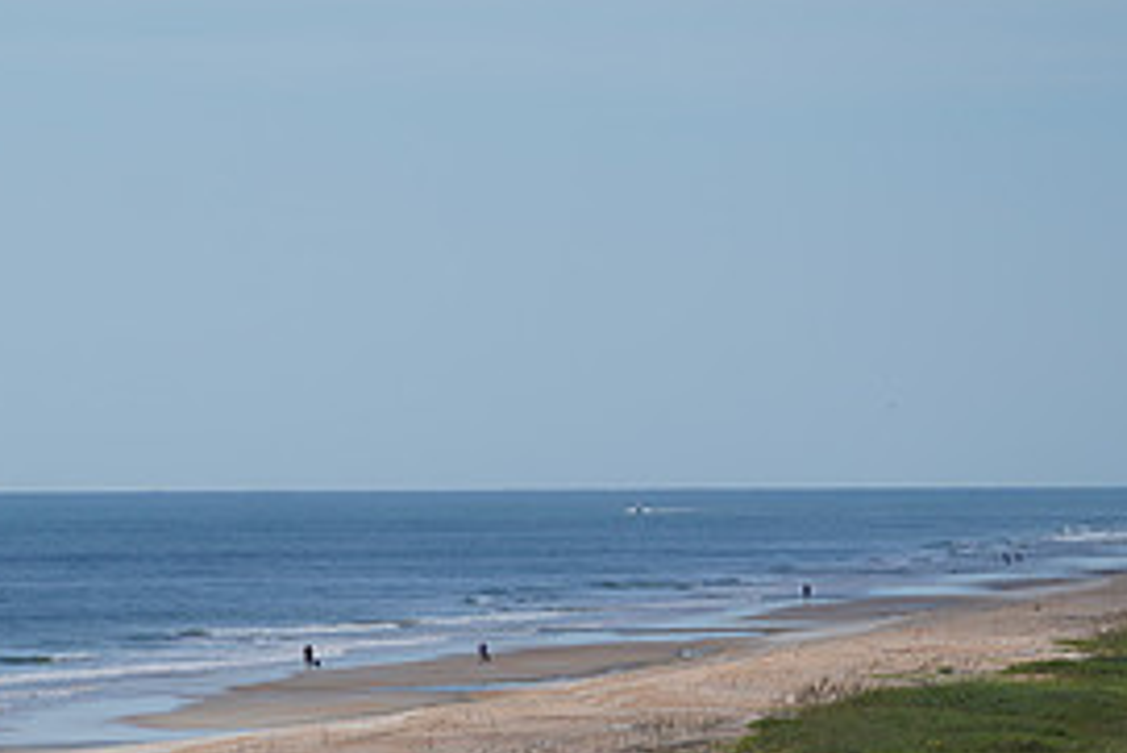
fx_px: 13405
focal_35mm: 428
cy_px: 514
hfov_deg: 4.8
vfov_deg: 3.2
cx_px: 245
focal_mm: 200
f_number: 4
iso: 125
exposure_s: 1/2000
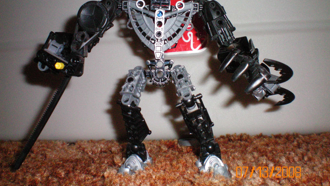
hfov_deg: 48.4
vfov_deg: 28.3
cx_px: 166
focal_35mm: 42
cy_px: 75
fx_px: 368
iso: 400
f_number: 4.6
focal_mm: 6.3
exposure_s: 1/60
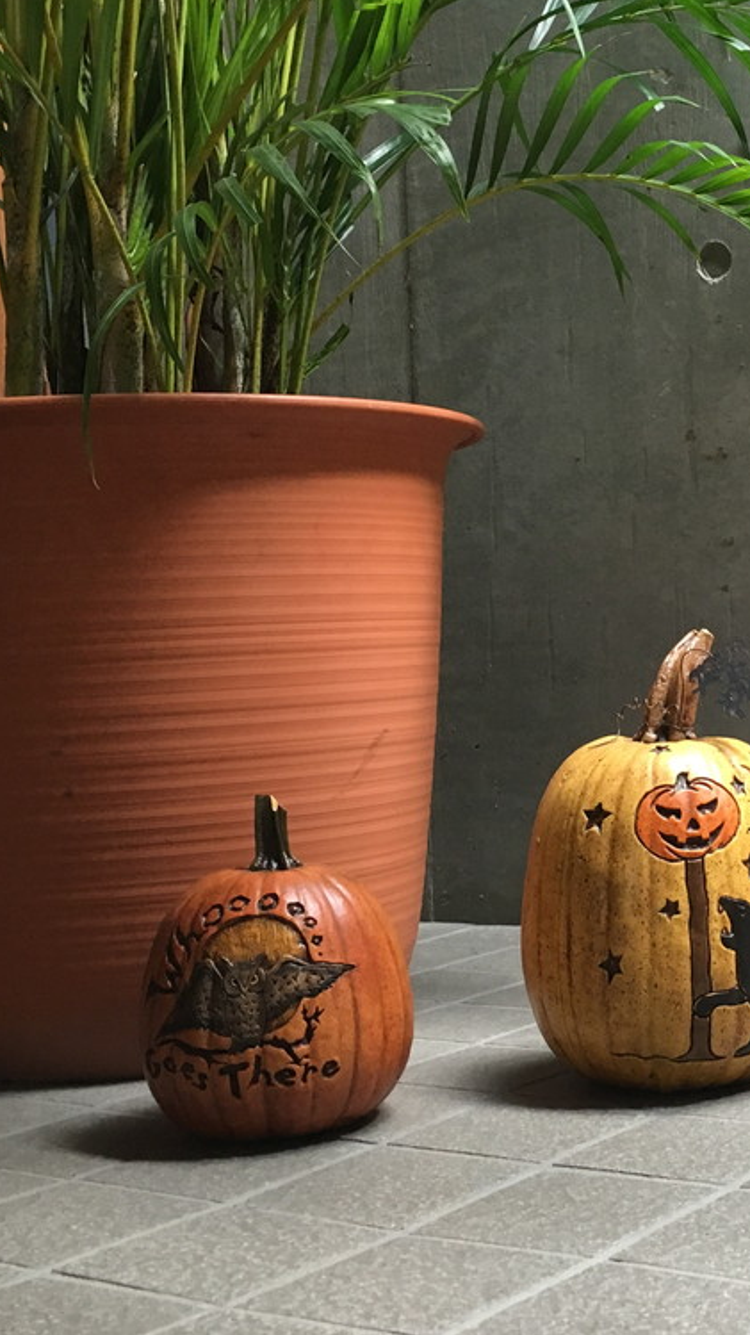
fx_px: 1910
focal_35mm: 54
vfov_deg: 38.4
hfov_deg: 21.6
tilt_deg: +1.1
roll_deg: +1.4
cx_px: 720
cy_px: 579
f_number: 2.2
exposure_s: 1/30
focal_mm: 4.15
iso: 100
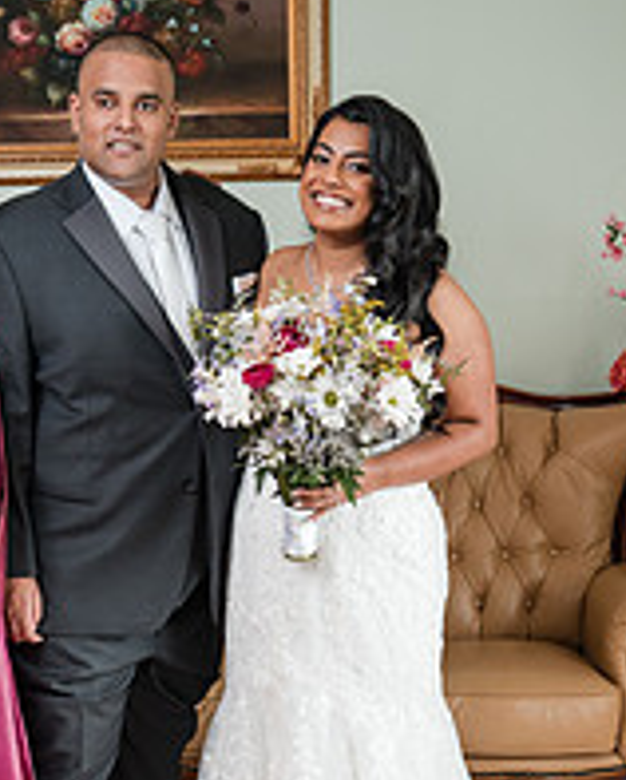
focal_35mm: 75
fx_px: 1734
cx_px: 254
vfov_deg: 25.2
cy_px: 542
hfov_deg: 20.4
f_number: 4
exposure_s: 1/250
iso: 1000
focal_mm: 35
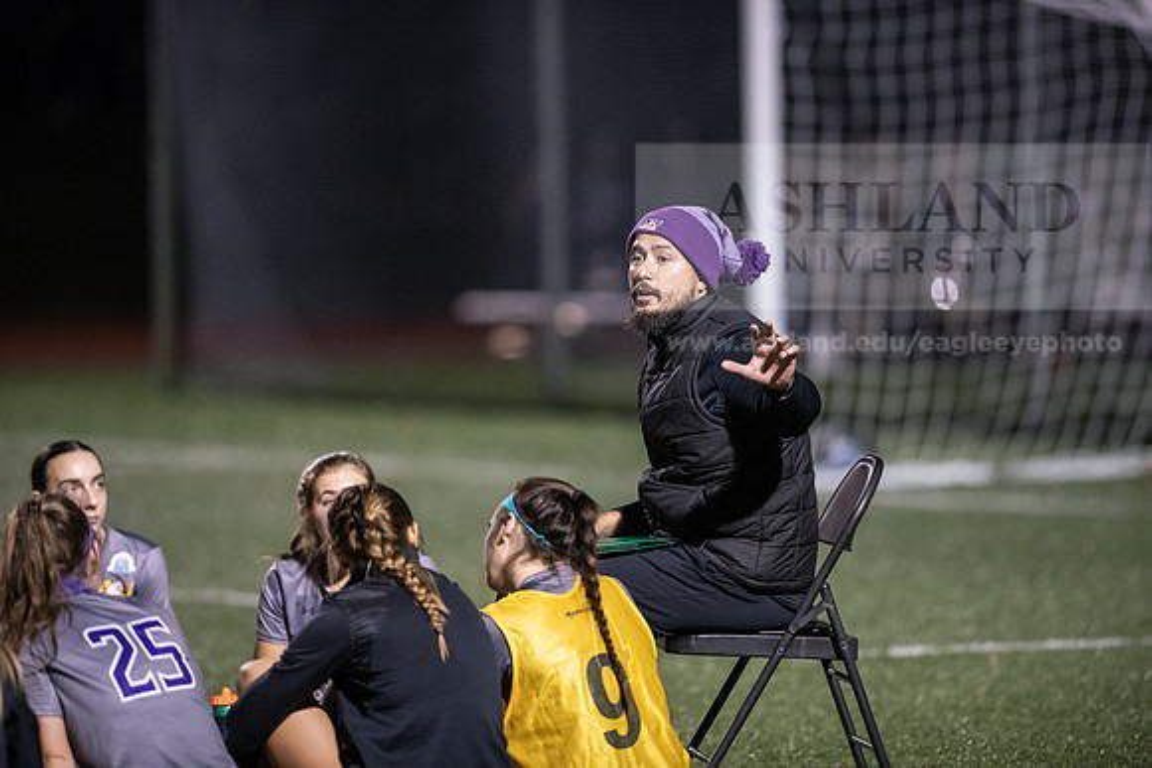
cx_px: 576
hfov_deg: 6.9
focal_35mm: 300
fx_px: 9602
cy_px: 384
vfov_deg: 4.6
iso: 8000
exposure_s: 1/800
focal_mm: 300
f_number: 2.8
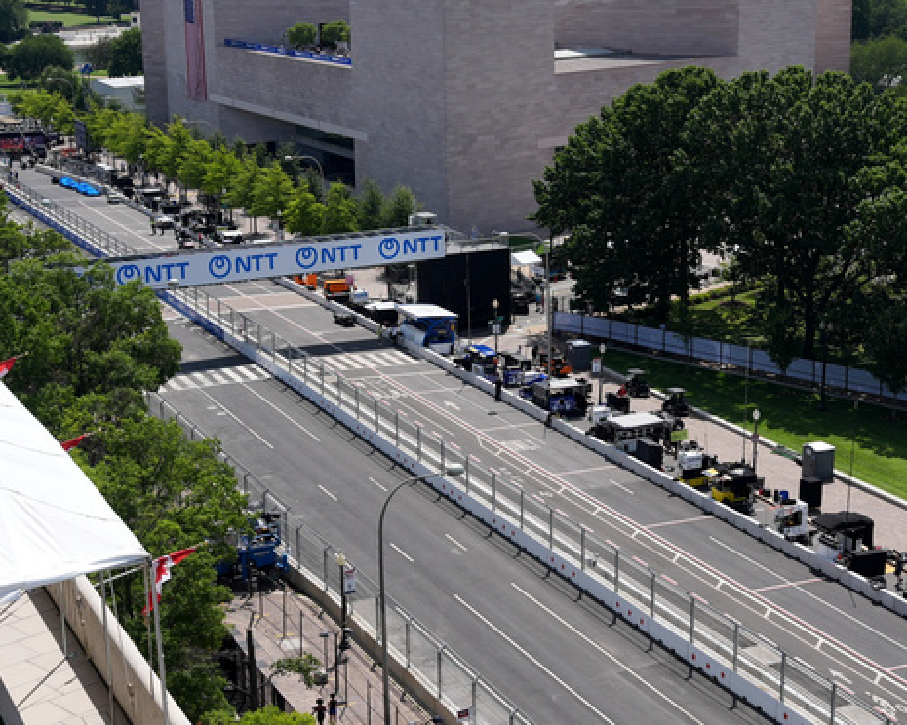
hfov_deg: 29.6
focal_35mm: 64
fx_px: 1718
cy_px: 392
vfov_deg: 23.8
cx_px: 503
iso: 320
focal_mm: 31
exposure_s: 1/2000
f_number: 5.6
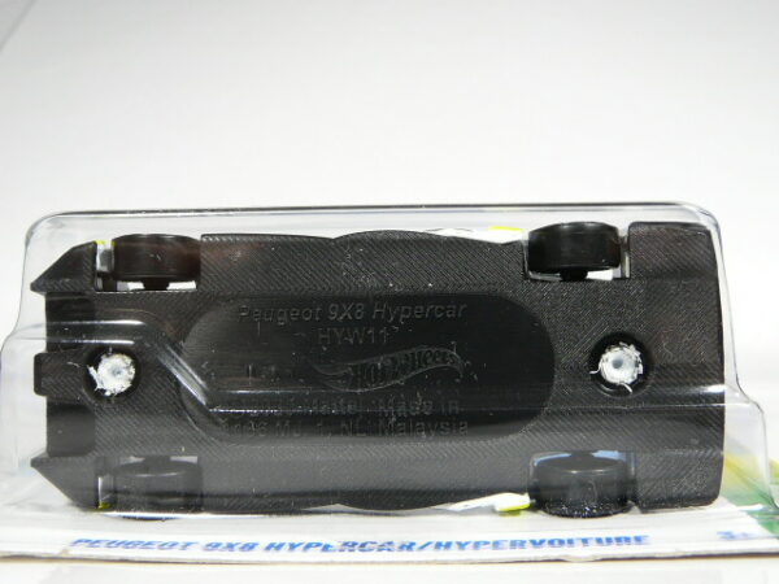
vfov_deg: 35.1
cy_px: 292
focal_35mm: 41
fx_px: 923
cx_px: 390
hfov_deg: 45.8
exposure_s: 1/30
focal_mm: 4.6
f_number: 2.8
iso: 100
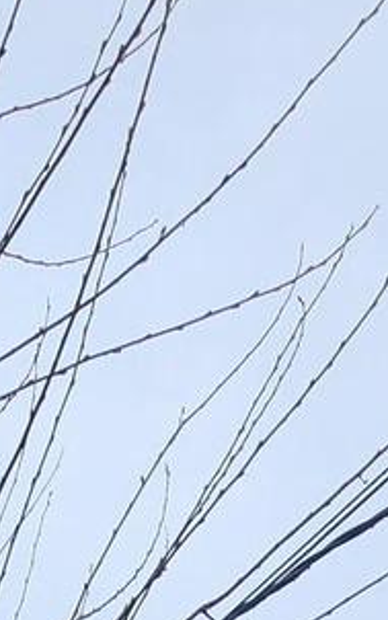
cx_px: -117
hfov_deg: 17.5
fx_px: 1183
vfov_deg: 15.3
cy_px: 1486
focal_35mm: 70
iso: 50
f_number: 2.2
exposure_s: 1/353
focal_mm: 2.2
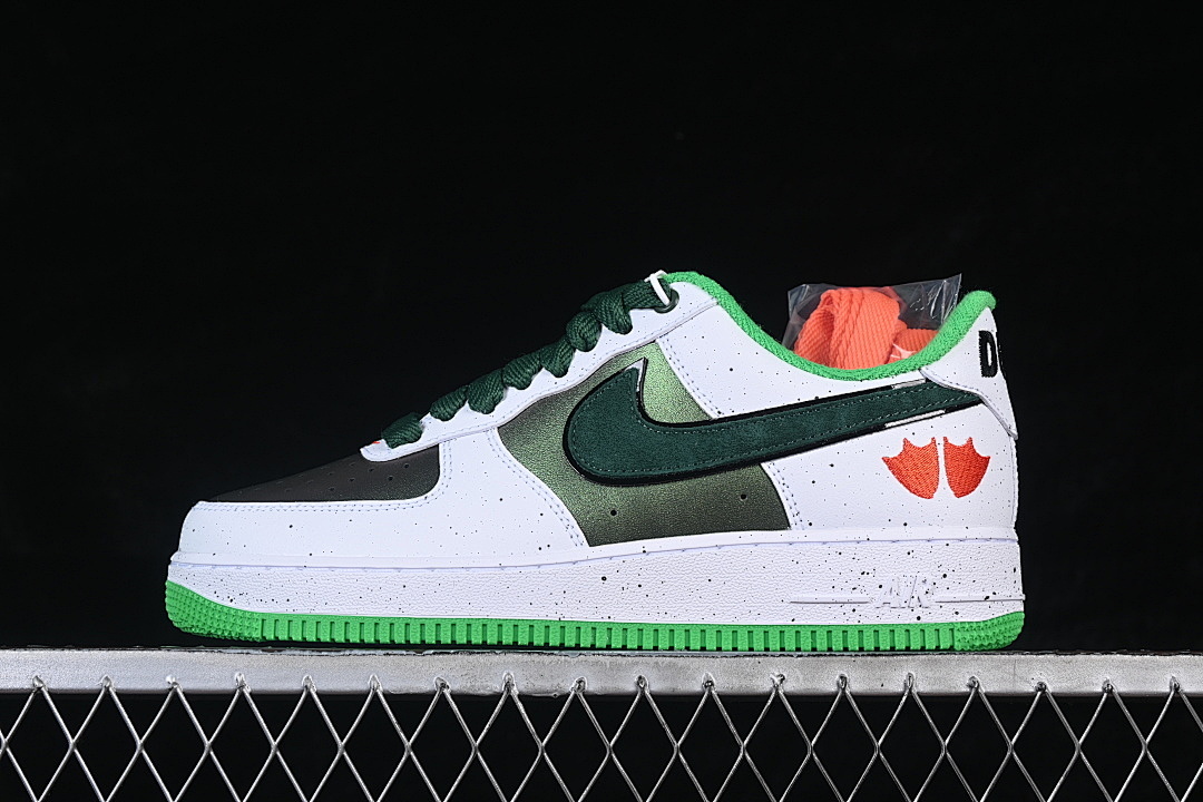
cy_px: 401
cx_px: 602
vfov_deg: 18.2
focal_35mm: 75
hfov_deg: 27.0
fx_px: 2506
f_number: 8
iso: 160
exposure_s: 1/80
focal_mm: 50
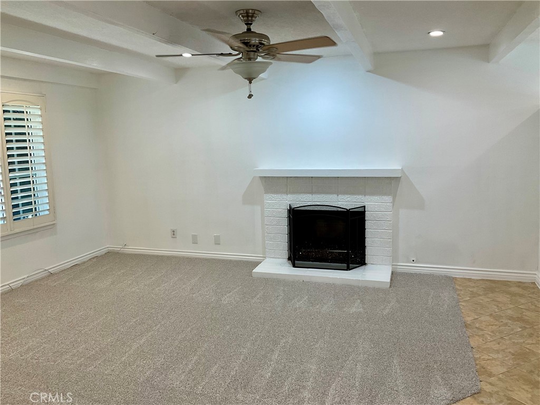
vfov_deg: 48.2
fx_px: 452
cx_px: 270
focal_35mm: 29
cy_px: 202
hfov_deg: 61.7
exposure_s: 1/120
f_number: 1.8
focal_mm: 3
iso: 64
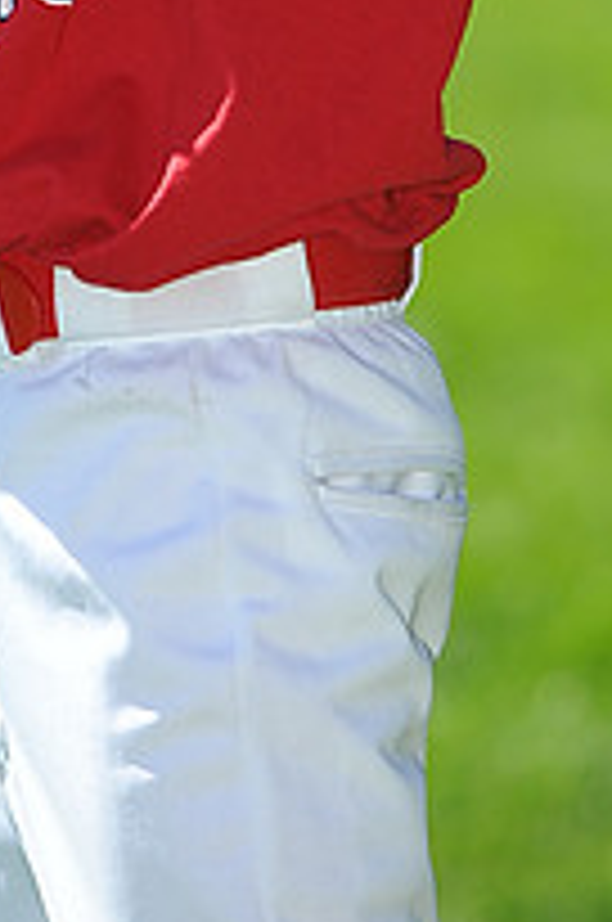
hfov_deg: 2.4
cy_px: -369
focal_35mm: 567
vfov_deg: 3.6
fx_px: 14506
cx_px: 158
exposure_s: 1/1000
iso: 200
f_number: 4.5
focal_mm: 200
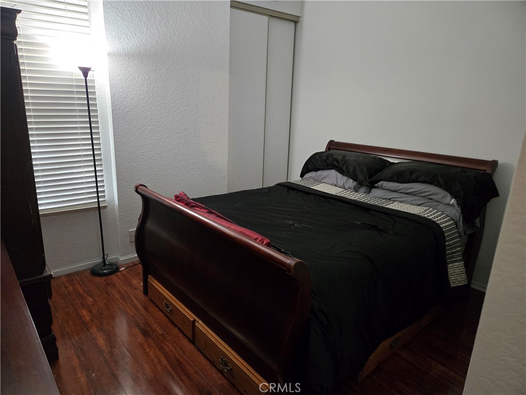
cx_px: 263
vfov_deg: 58.9
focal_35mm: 23
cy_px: 198
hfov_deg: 73.9
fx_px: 349
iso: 1250
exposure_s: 1/60
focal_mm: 5.4
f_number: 1.8
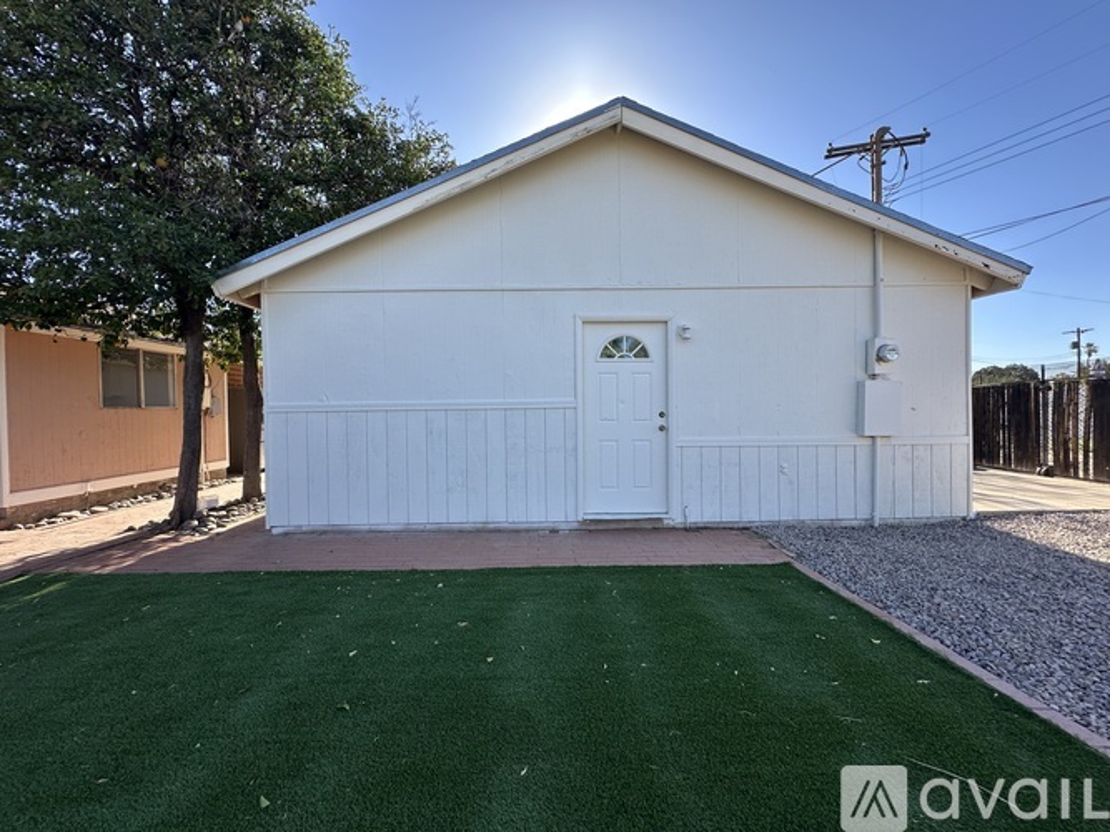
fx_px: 449
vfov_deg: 85.7
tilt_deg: +1.3
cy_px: 416
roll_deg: +1.2
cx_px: 555
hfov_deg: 102.1
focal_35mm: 14
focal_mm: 2.22
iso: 40
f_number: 2.2
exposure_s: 1/609
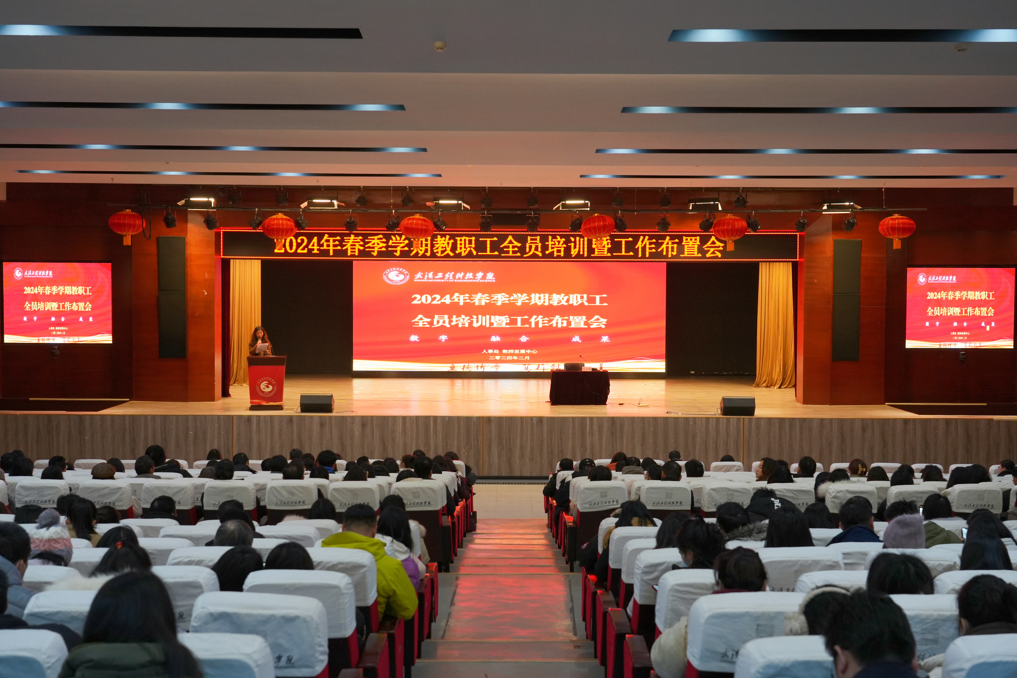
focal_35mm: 41
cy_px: 339
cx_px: 508
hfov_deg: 47.4
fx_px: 1158
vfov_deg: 32.6
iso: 2000
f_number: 5
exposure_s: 1/80
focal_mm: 41
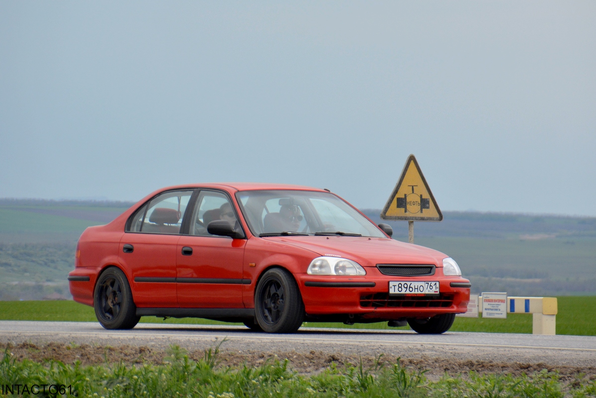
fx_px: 4595
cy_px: 199
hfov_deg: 7.4
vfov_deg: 5.0
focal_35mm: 278
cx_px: 298
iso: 400
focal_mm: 185
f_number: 6.3
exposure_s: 1/1600
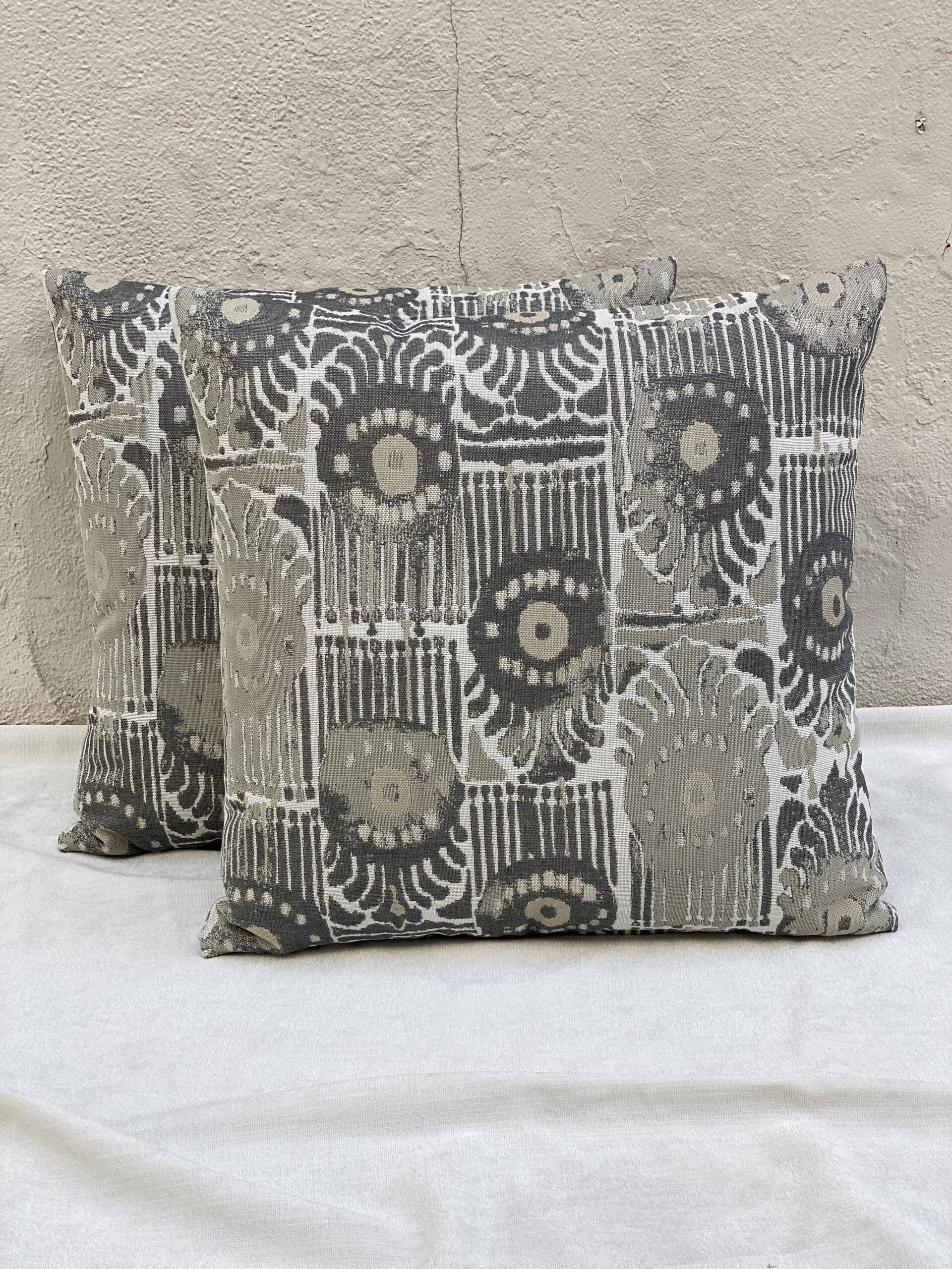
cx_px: 476
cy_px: 634
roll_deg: +2.1
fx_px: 1907
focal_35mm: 52
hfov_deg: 28.0
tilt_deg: -18.6
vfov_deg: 36.8
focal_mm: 6
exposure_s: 1/347
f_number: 2
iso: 20
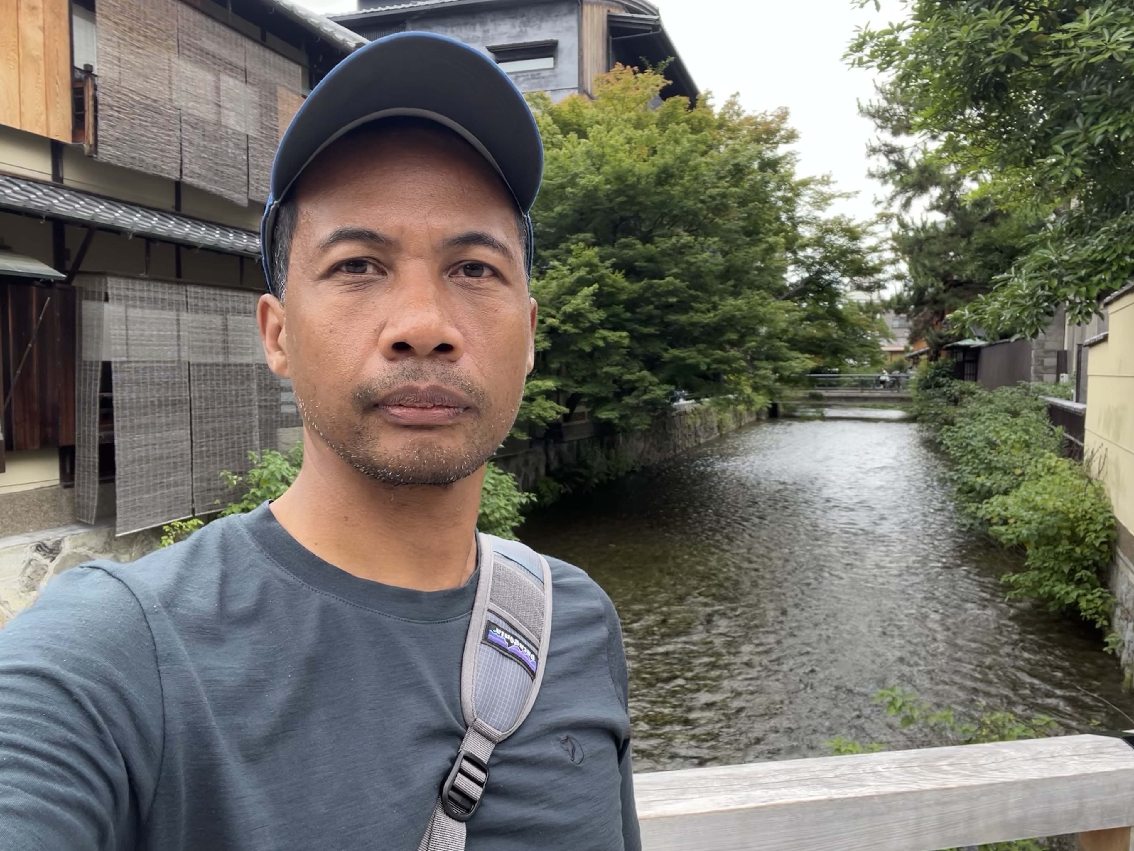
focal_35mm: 24
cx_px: 579
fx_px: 786
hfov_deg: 71.6
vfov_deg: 56.8
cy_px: 433
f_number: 2.2
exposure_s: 1/207
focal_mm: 2.71
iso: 32
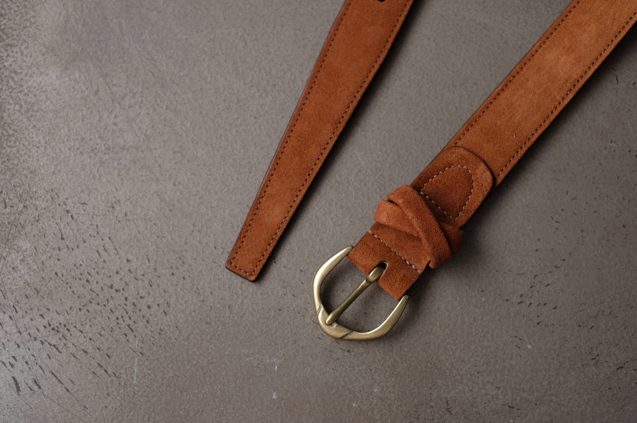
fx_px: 937
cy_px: 212
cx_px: 318
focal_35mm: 53
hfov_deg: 37.5
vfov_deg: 25.5
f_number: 4
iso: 200
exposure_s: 1/105
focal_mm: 35
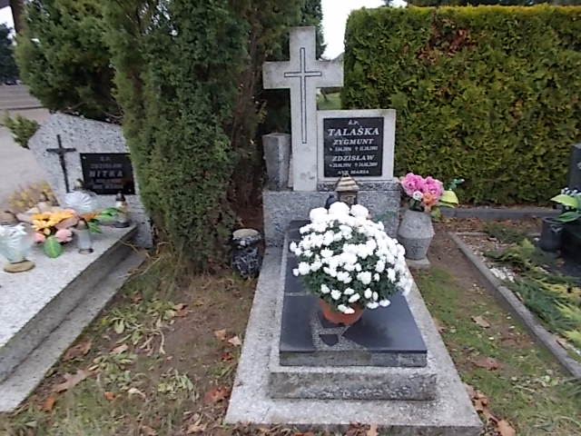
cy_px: 218
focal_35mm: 26
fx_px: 436
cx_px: 290
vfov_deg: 53.1
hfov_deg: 67.3
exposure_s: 1/25
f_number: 3.2
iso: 100
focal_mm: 4.6
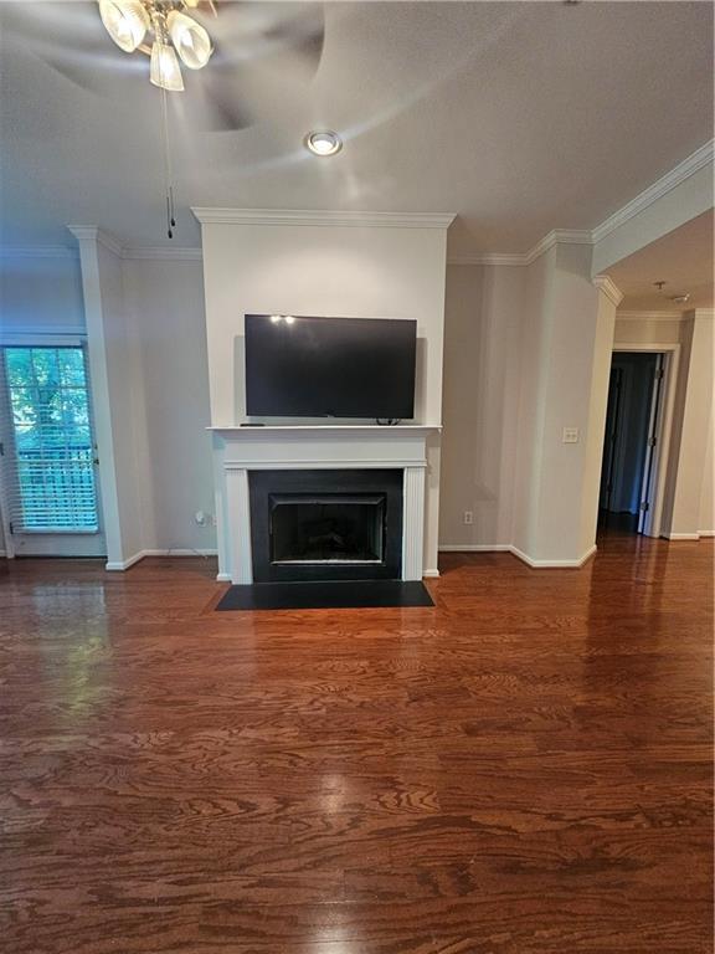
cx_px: 358
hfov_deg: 89.9
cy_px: 477
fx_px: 358
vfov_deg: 106.2
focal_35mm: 13
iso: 400
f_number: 2.2
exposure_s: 1/40
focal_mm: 2.2
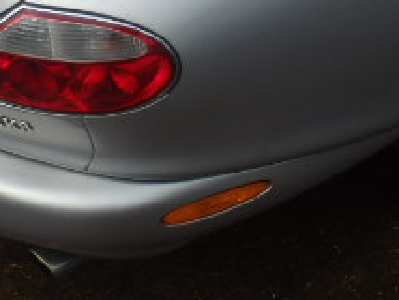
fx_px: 969
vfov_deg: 16.8
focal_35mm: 84
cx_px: 298
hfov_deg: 23.1
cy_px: -69
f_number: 3.9
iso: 125
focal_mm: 5
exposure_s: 1/800
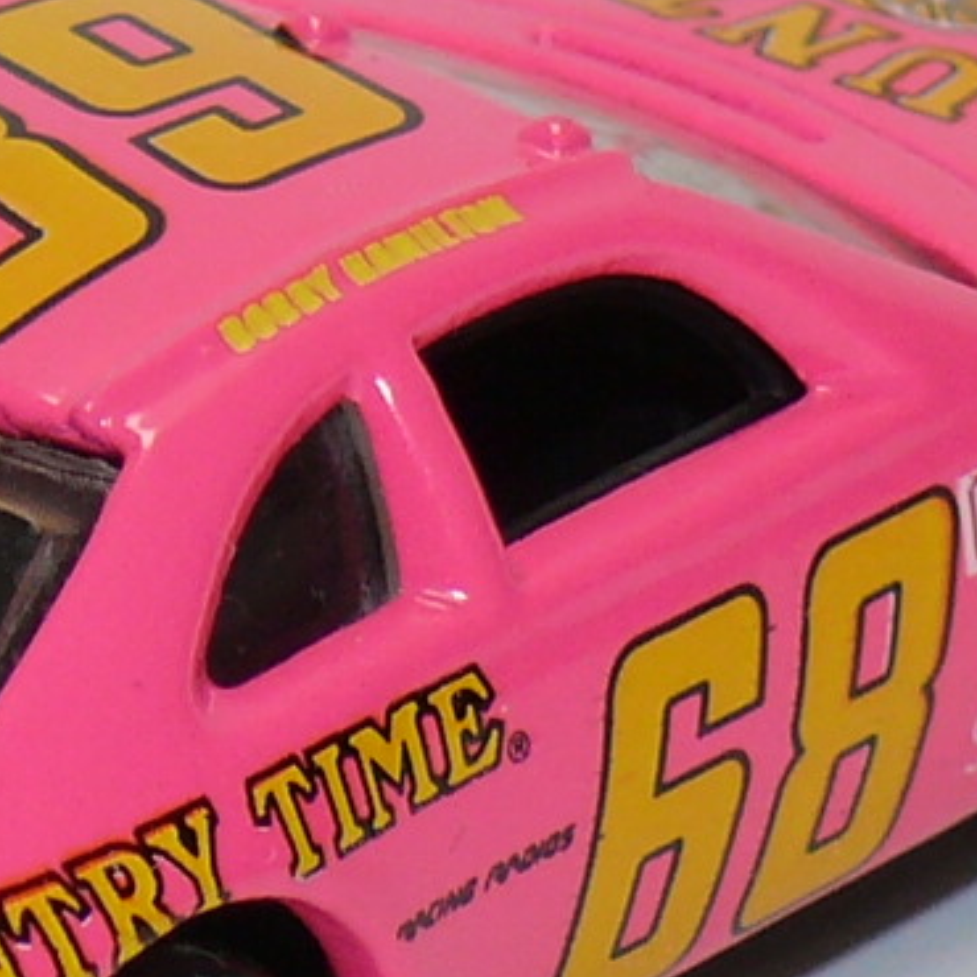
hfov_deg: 4.2
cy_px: 475
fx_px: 13188
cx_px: 322
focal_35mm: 413
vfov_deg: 4.2
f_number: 4
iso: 100
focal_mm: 13.8
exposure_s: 1/30
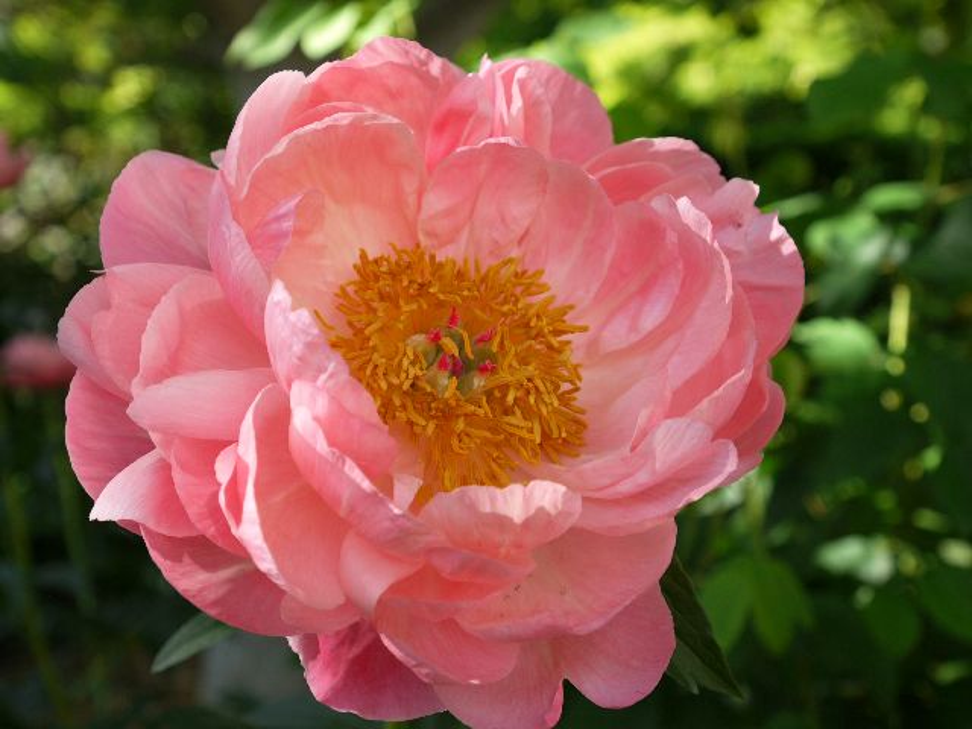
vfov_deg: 27.0
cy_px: 364
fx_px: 1516
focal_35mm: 54
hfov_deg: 35.5
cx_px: 486
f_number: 4.7
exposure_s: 1/60
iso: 100
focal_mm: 27
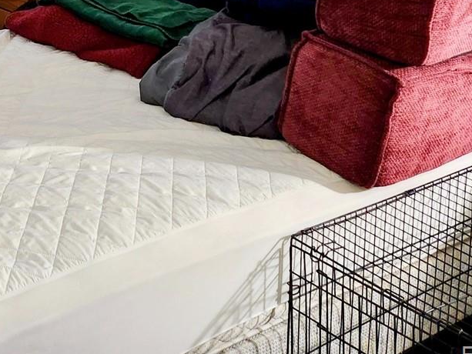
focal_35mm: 60
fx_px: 818
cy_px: -91
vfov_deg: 22.2
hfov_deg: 29.4
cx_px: -29
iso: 500
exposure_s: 1/120
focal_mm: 5.4
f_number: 1.8
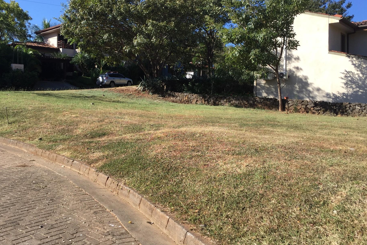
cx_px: 183
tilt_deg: +0.2
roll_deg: -1.1
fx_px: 347
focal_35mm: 34
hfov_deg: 55.8
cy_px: 102
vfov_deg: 38.8
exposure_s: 1/1130
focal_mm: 4.15
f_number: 2.2
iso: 32
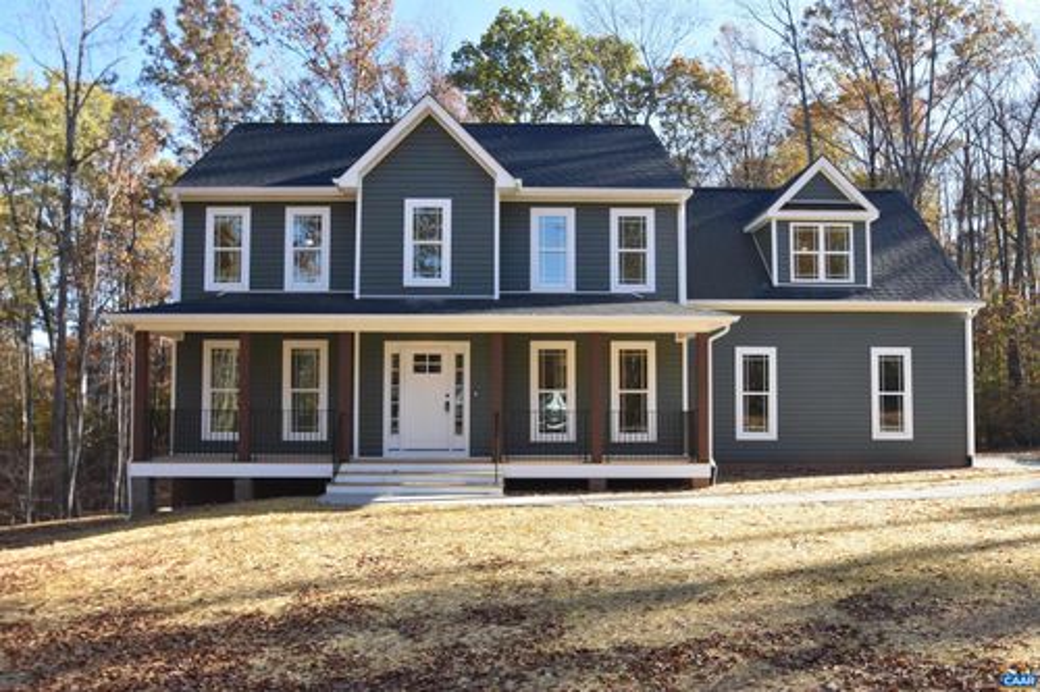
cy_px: 346
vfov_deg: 45.6
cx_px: 520
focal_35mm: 28
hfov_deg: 64.6
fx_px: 823
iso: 720
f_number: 8
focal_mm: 19
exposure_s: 1/500
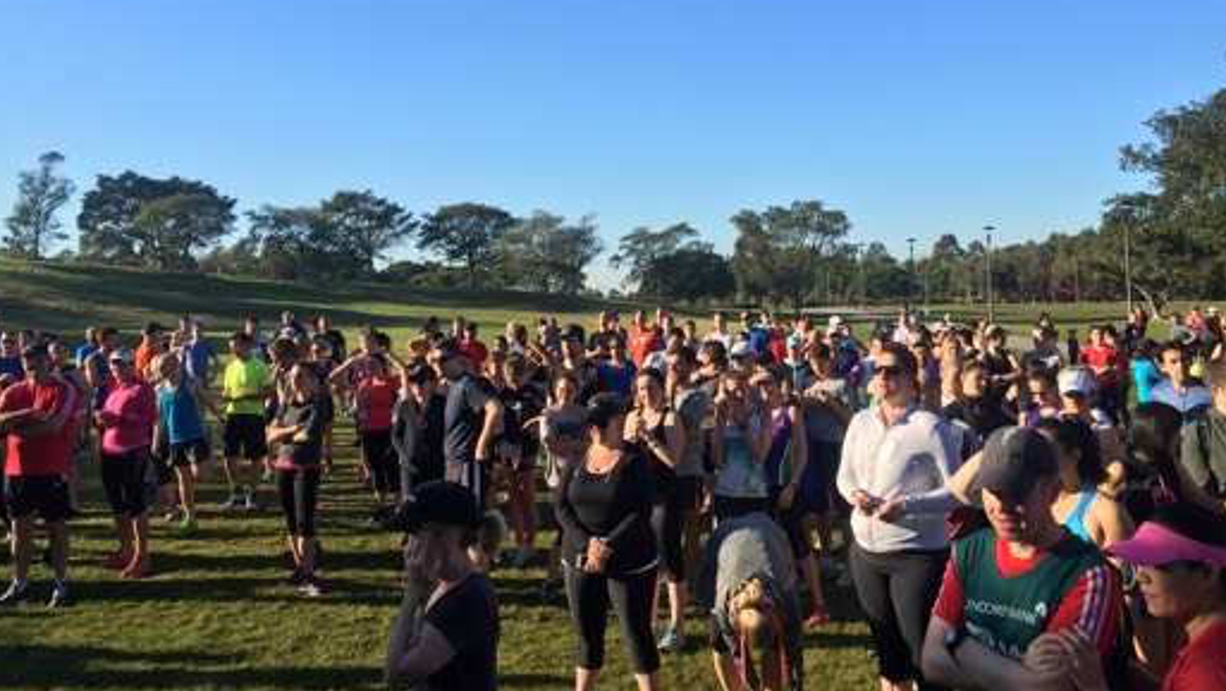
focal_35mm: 32
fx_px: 1041
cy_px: 241
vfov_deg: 36.4
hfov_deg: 61.0
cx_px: 609
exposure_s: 1/1199
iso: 32
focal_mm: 4.15
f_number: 2.2
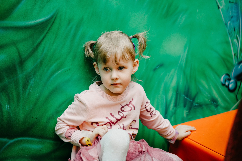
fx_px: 471
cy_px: 80
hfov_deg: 28.8
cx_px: 121
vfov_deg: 19.5
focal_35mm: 70
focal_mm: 70
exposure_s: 1/160
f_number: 3.5
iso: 400
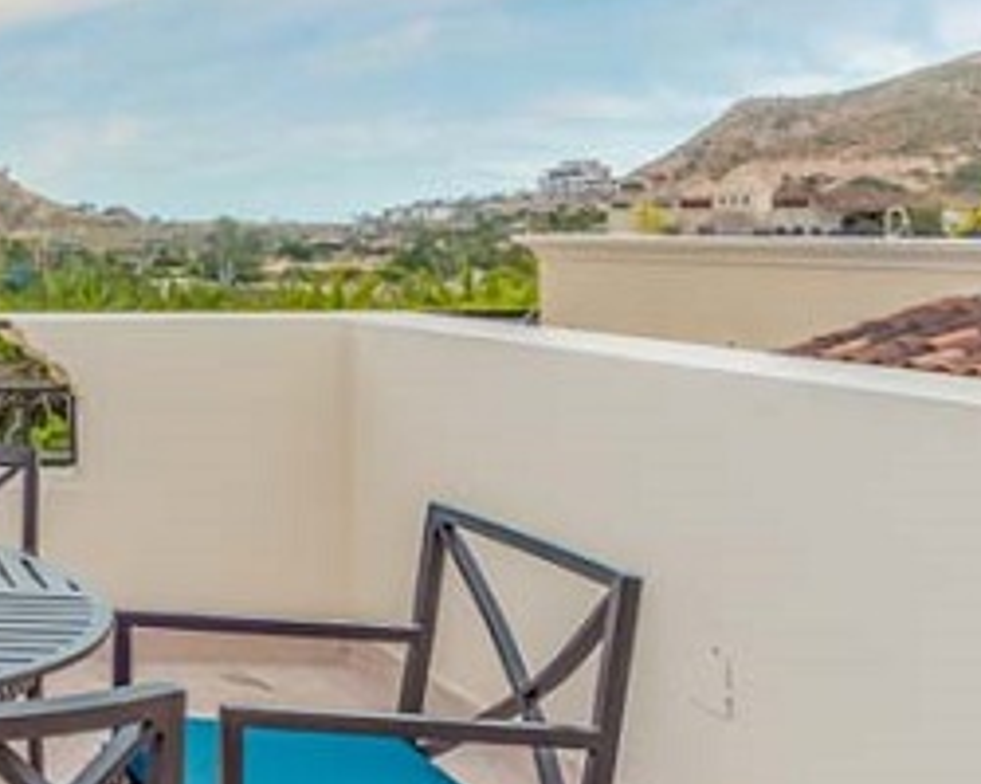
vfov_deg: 29.4
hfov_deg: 26.3
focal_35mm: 51
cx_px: -502
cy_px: 243
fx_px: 1481
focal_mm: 17
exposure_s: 1/320
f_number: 8
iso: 100
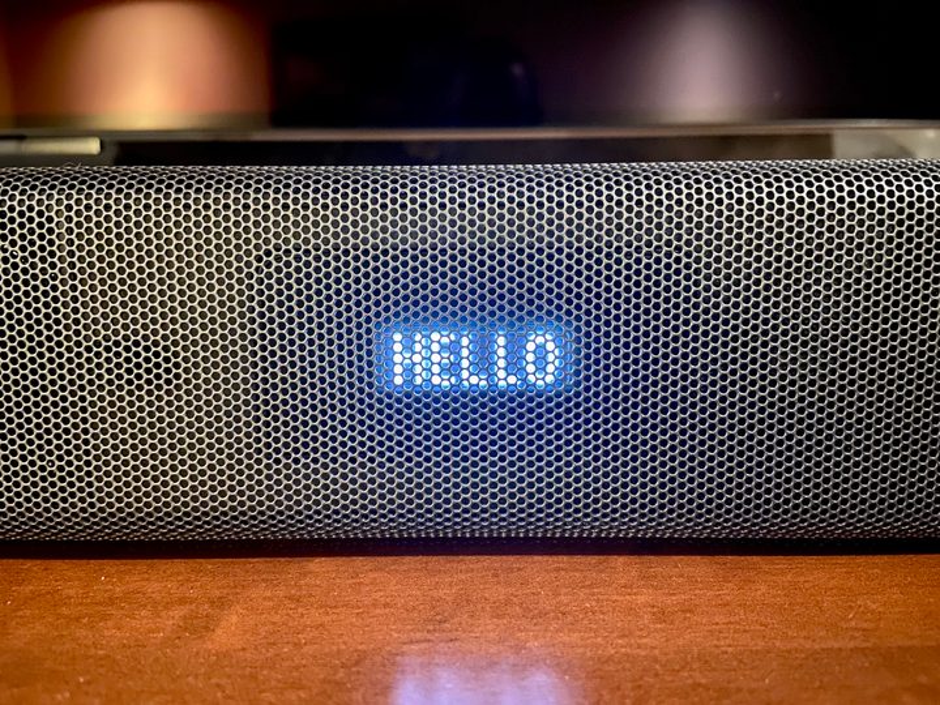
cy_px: 352
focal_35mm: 26
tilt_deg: -8.6
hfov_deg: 67.3
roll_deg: +0.8
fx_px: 706
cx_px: 470
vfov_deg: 53.1
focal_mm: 4.25
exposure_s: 1/4
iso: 640
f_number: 1.8
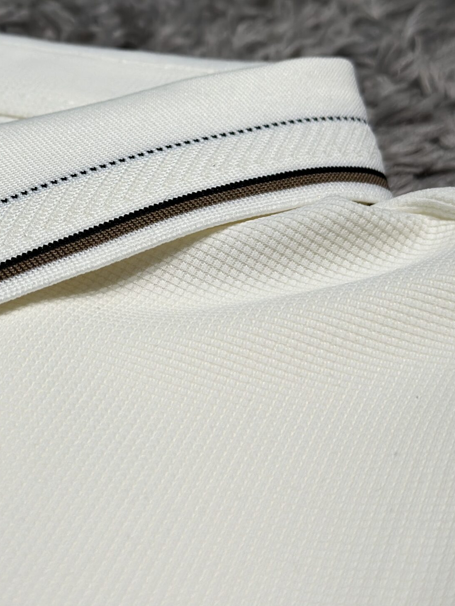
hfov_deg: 17.4
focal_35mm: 84
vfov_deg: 23.2
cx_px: 74
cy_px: 212
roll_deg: -2.9
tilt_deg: -31.1
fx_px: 1472
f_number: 1.78
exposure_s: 1/130
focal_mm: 6.86
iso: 64
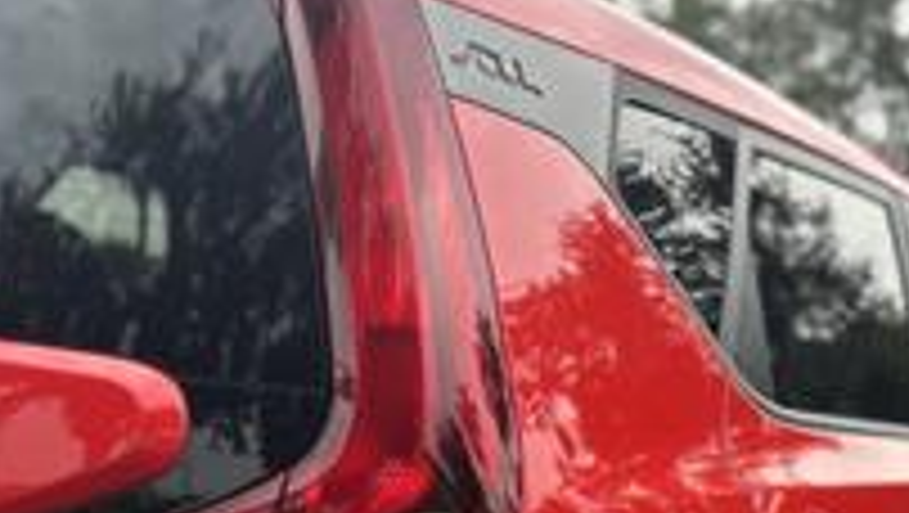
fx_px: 1278
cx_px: 513
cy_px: 693
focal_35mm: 53
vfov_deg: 20.4
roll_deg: -5.8
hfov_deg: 39.1
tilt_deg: -12.5
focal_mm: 5.7
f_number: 1.5
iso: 32
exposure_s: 1/147
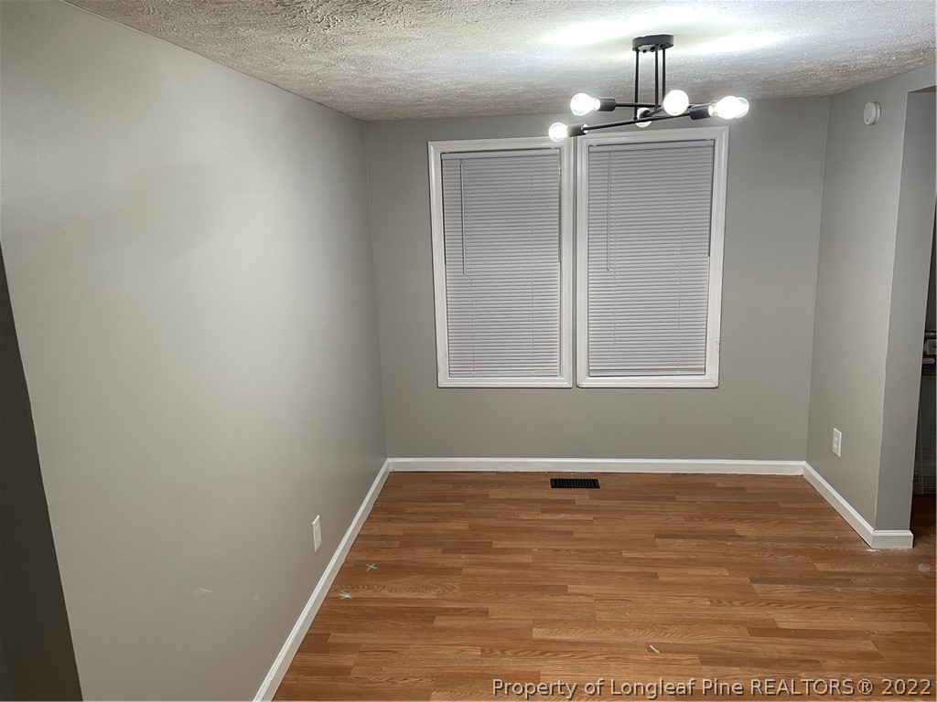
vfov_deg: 53.1
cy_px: 351
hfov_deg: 67.3
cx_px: 468
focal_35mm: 26
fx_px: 704
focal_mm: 4.2
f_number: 1.6
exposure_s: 1/60
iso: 80
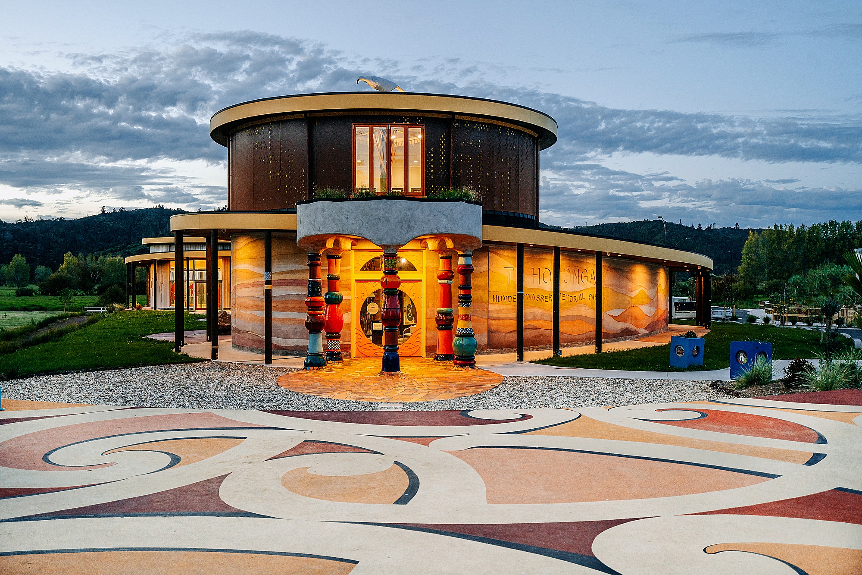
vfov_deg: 37.8
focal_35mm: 35
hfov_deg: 54.4
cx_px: 431
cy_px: 288
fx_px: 838
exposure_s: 1/40
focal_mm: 35
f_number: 4
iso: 400
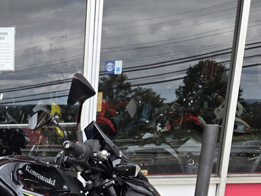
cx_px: -35
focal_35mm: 70
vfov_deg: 19.0
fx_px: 528
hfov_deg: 25.5
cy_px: 277
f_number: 1.8
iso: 25
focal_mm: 5.4
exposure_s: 1/282
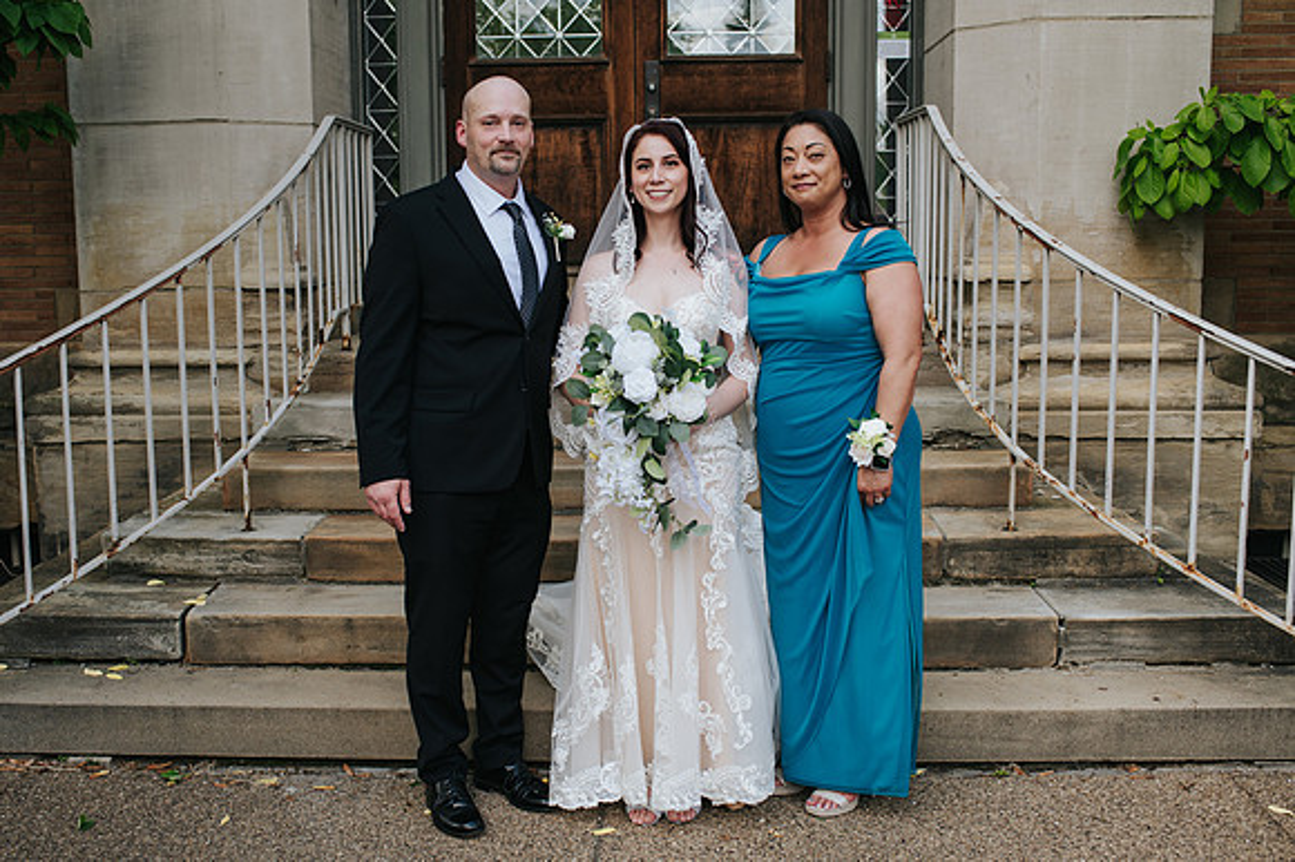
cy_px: 450
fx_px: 1394
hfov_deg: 49.8
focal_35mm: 39
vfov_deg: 34.3
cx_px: 587
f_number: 3.5
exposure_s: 1/500
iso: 220
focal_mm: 35
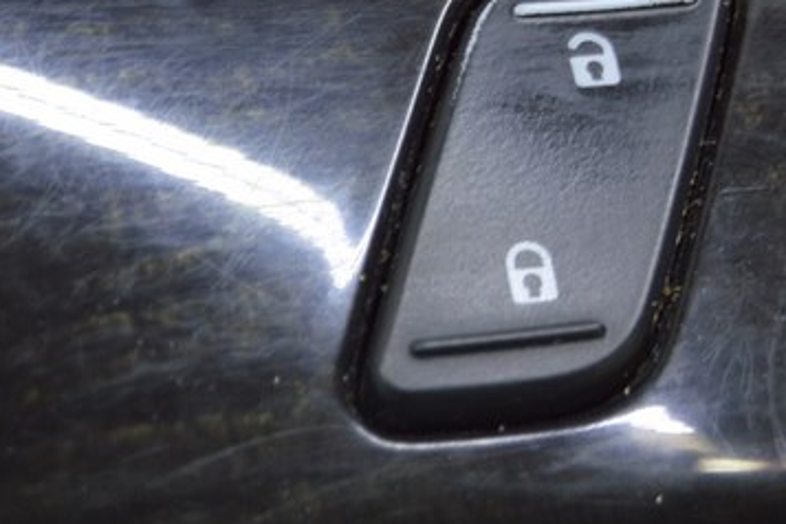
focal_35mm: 236
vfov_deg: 5.8
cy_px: 17
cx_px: 945
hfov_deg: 8.6
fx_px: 5162
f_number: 5.6
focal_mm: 55
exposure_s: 1/20
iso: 400
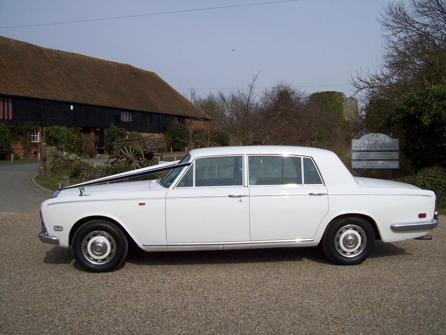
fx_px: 464
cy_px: 168
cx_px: 223
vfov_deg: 39.7
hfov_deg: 51.4
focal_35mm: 36
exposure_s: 1/1401
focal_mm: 6
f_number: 4.8
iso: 80
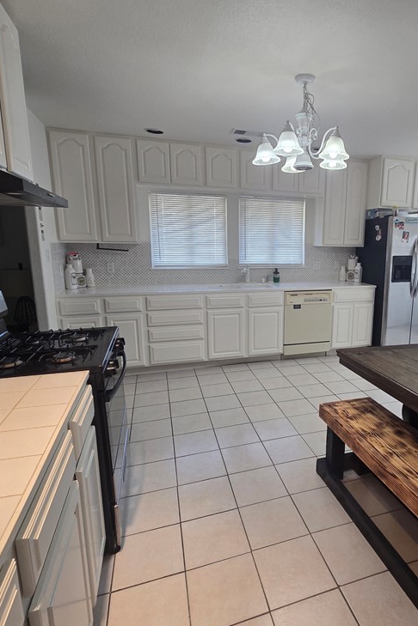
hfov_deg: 62.2
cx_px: 294
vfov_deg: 86.9
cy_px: 319
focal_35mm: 19
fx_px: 331
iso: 64
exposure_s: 1/60
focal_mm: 2.2
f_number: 2.2
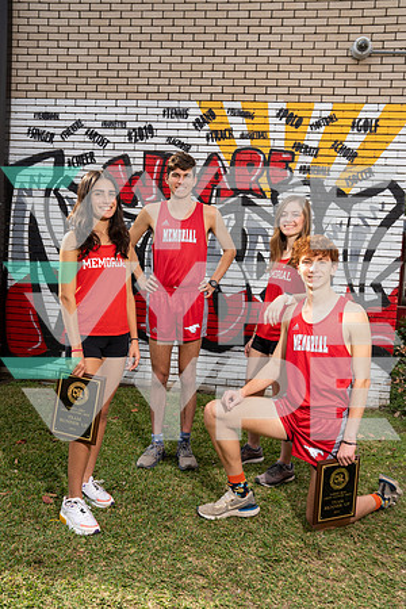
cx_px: 203
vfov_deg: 58.7
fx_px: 541
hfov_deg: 41.1
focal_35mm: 32
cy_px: 304
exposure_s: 1/250
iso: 200
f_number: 8
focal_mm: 32
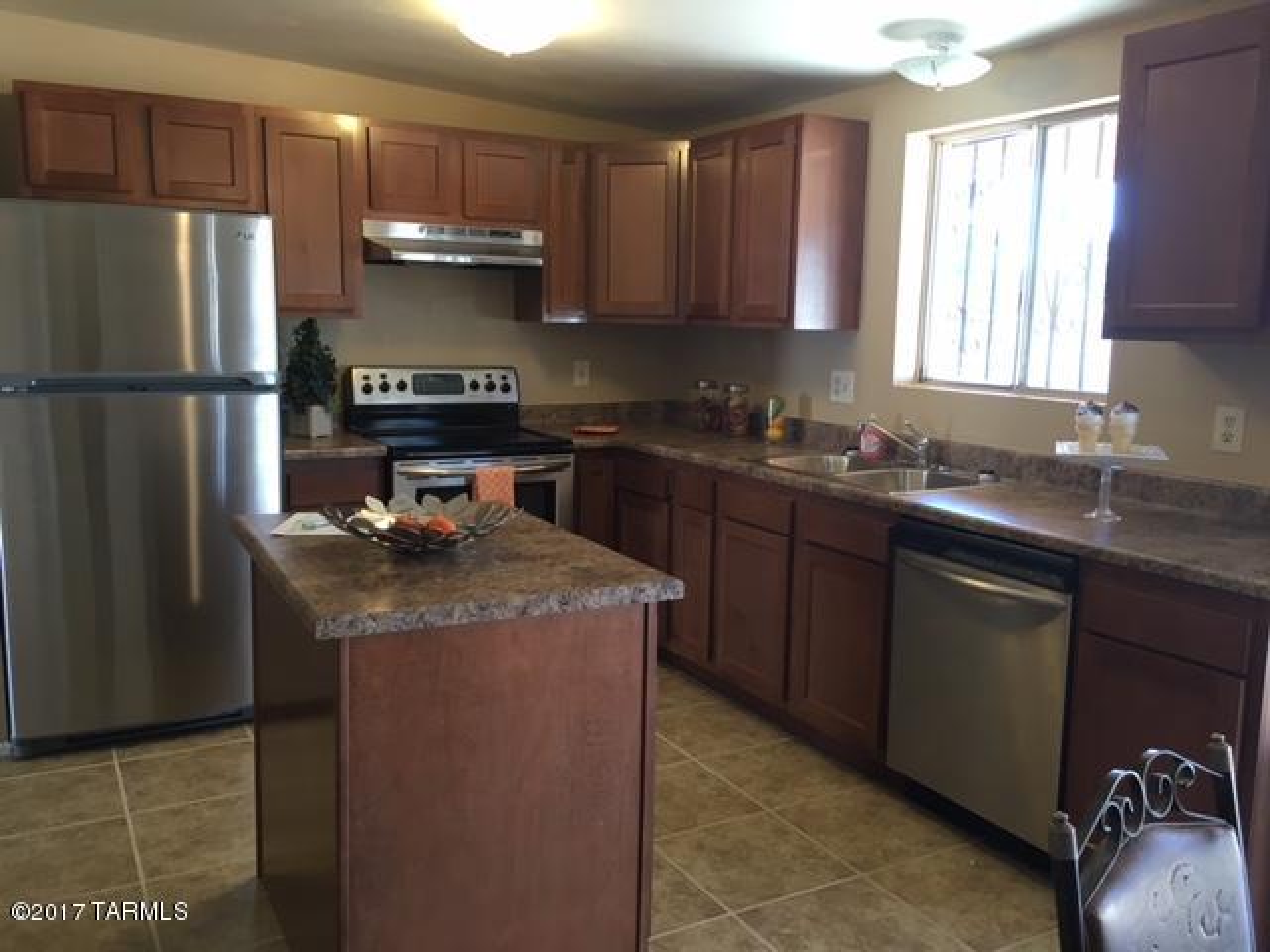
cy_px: 476
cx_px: 635
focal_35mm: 29
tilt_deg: -7.9
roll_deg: -0.7
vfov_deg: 48.2
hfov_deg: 61.7
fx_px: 1064
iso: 64
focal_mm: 4.15
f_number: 2.2
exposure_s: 1/30
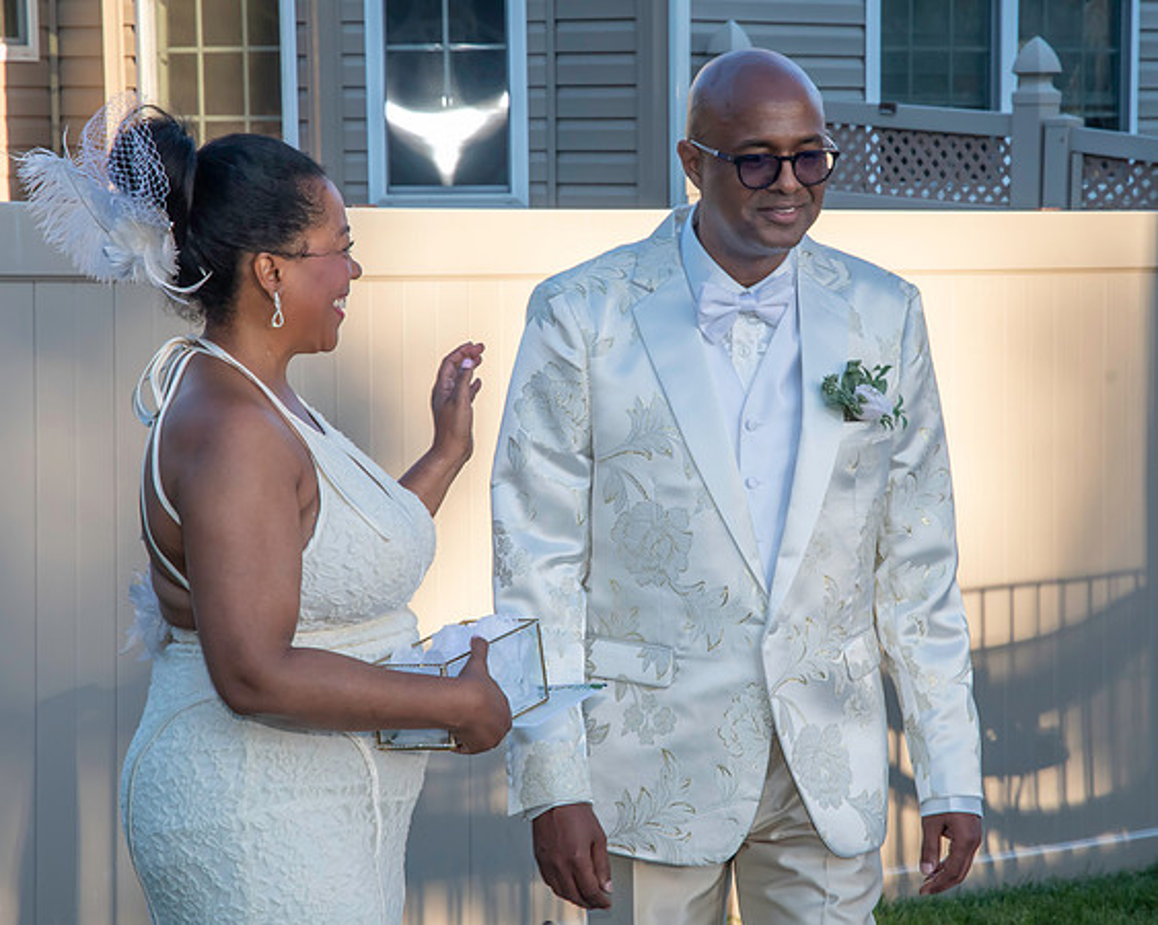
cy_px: 439
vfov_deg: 12.1
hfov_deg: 15.1
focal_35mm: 128
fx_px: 4380
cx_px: 640
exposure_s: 1/250
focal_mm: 72
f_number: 11
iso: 400
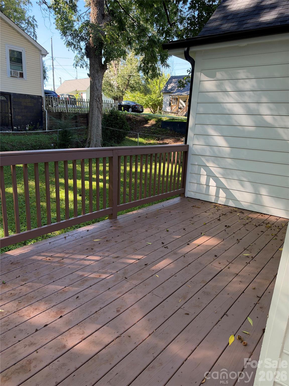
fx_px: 267
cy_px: 193
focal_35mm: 24
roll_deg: -2.6
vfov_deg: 71.6
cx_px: 144
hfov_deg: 56.8
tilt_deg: -13.3
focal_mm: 6.93
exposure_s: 1/121
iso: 80
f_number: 1.8
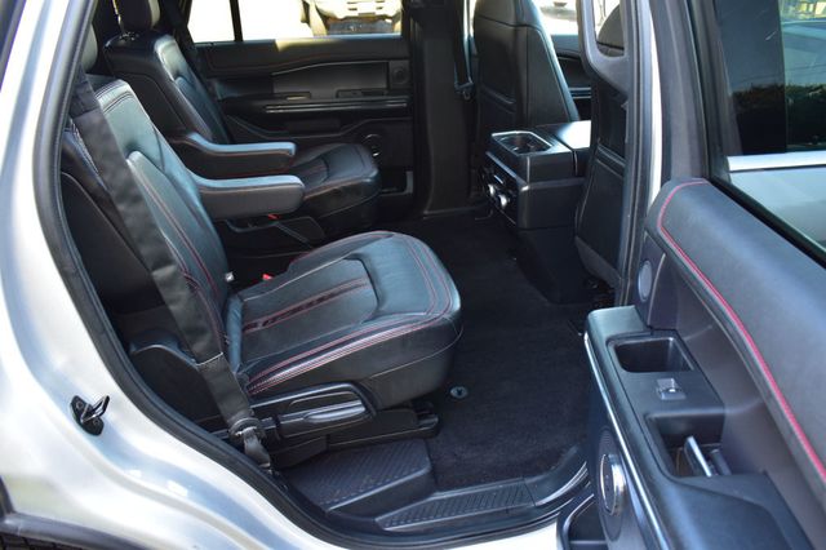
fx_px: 688
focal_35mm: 30
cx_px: 413
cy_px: 275
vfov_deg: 43.6
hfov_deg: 62.0
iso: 400
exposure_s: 1/20
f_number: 6.3
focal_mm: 20
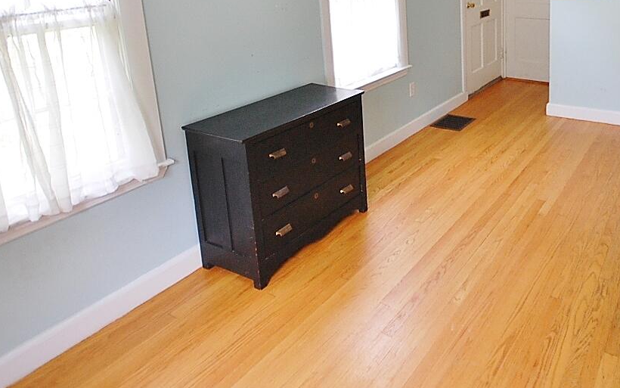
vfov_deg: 41.7
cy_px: 54
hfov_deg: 62.5
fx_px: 473
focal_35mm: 28
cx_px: 467
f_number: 4
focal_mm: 10
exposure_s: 1/60
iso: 400
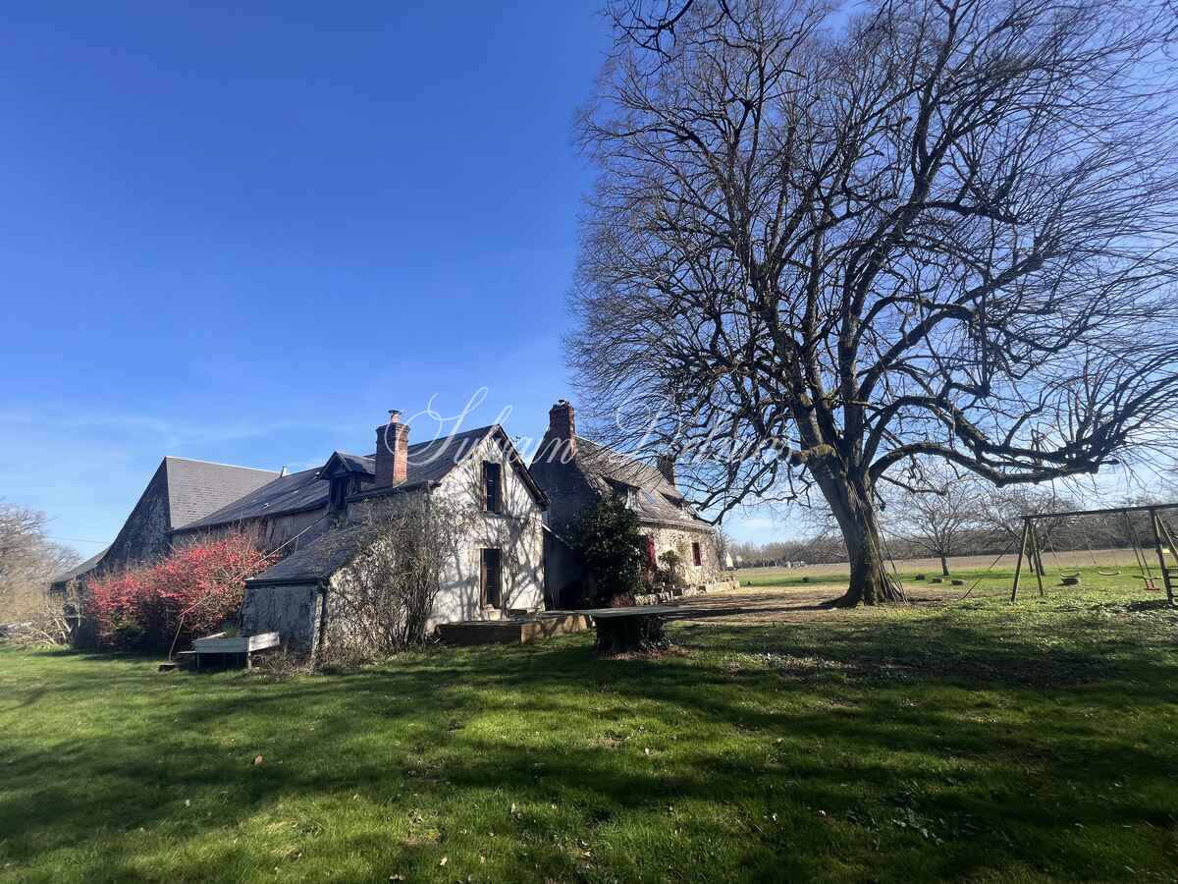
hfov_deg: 106.2
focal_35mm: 13
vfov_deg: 89.9
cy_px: 442
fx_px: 442
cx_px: 589
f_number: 1.8
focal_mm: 1.57
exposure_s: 1/861
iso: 32
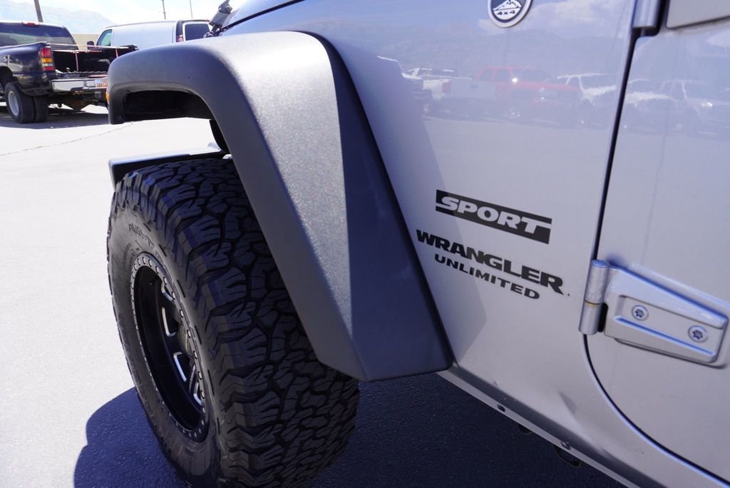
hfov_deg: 73.7
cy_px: 244
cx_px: 365
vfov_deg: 53.2
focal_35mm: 24
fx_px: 487
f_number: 6.3
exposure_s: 1/100
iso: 100
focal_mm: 16
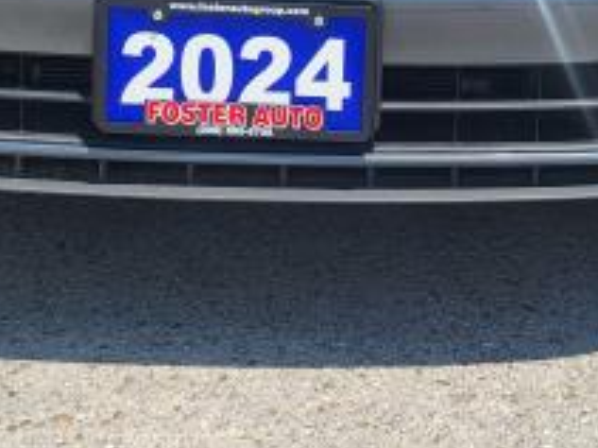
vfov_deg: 17.2
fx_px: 1364
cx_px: 451
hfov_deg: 24.4
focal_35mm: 79
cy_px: -176
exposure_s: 1/2410
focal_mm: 5.4
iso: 40
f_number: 1.8
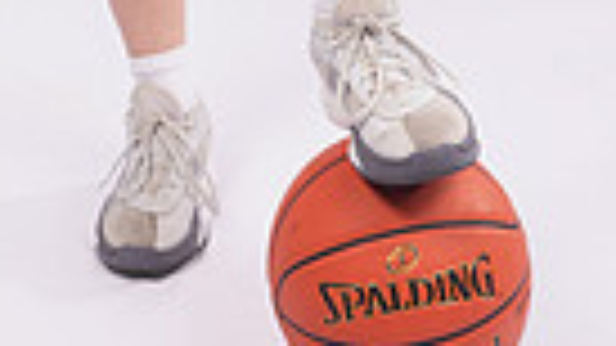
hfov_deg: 15.9
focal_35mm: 134
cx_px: 148
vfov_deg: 8.1
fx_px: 2188
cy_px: -580
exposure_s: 1/200
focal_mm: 39
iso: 160
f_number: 7.1
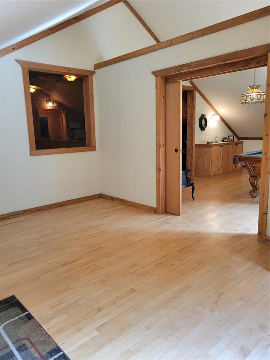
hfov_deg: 53.1
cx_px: 135
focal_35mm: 26
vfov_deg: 67.3
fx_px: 270
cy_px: 180
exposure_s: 1/120
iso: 125
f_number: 1.8
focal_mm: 5.4
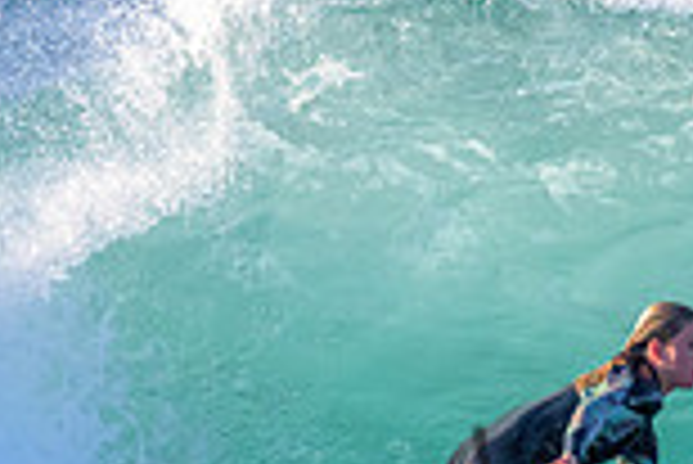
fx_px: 39942
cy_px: 457
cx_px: 936
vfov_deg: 0.7
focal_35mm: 2073
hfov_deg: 1.0
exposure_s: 1/2000
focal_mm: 550
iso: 3200
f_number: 11
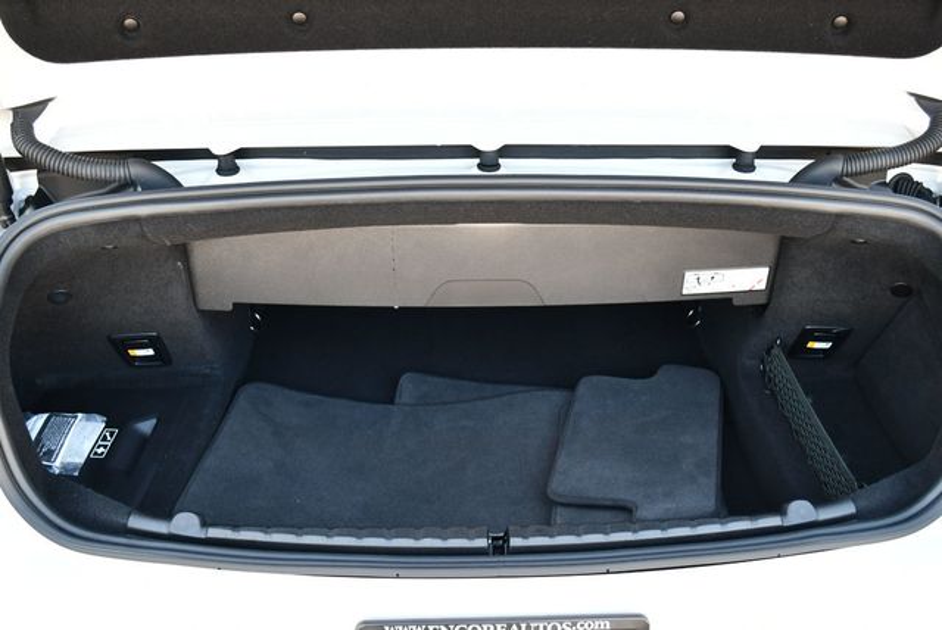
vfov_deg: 36.9
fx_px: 943
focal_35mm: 36
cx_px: 471
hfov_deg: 53.1
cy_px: 315
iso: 800
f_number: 3.5
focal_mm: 18
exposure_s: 1/250
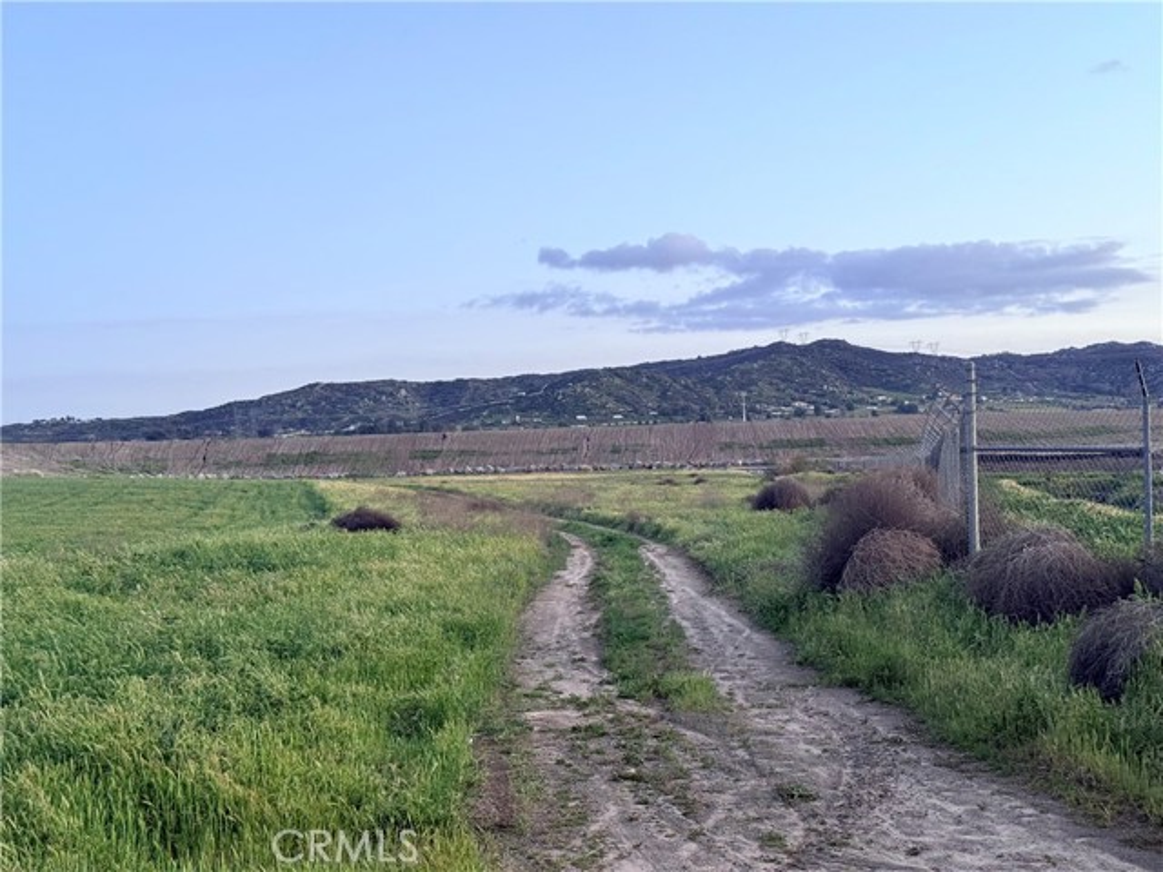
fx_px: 1613
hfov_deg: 39.7
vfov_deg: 30.3
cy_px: 436
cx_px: 582
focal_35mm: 48
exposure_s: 1/101
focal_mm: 6.76
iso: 100
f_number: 1.78
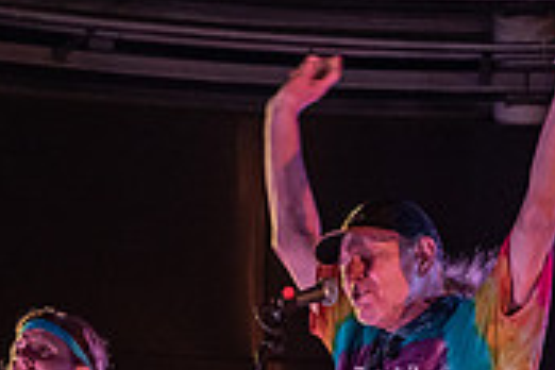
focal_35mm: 233
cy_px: 486
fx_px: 3592
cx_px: 405
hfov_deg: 8.8
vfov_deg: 5.9
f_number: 4.5
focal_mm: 70
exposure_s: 1/160
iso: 2500
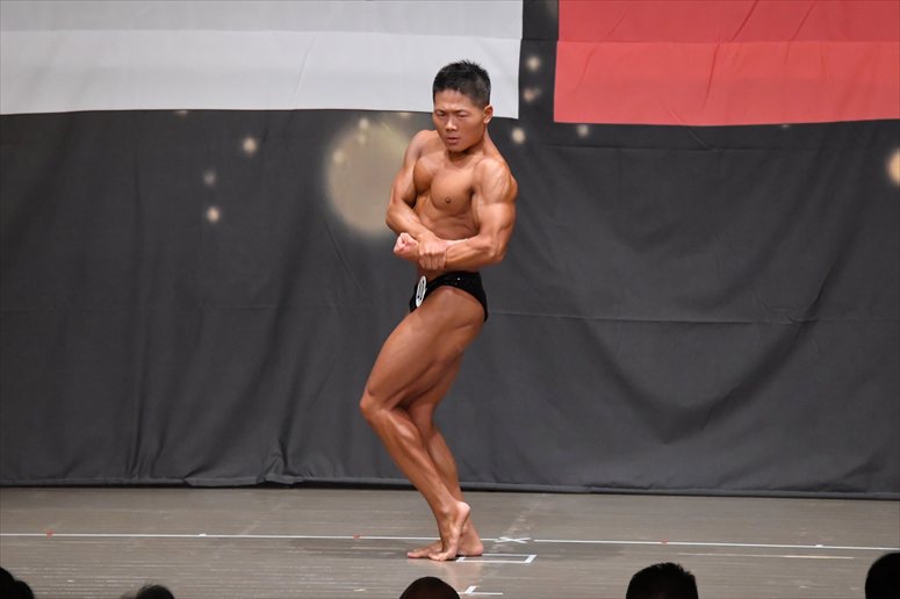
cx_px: 450
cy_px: 300
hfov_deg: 9.2
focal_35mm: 225
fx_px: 5622
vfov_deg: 6.1
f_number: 5.6
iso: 6400
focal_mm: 150
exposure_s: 1/400
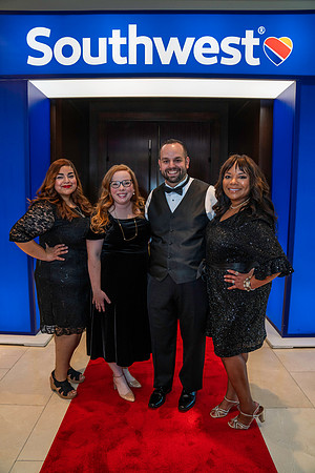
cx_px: 158
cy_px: 236
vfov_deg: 73.7
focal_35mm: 24
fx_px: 315
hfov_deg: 53.1
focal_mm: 24
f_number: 3.5
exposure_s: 1/125
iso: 2000
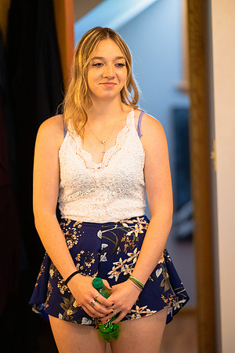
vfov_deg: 19.5
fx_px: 1028
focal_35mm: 105
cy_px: 176
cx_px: 118
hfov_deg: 13.0
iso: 2500
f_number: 1.8
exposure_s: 1/400
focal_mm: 105
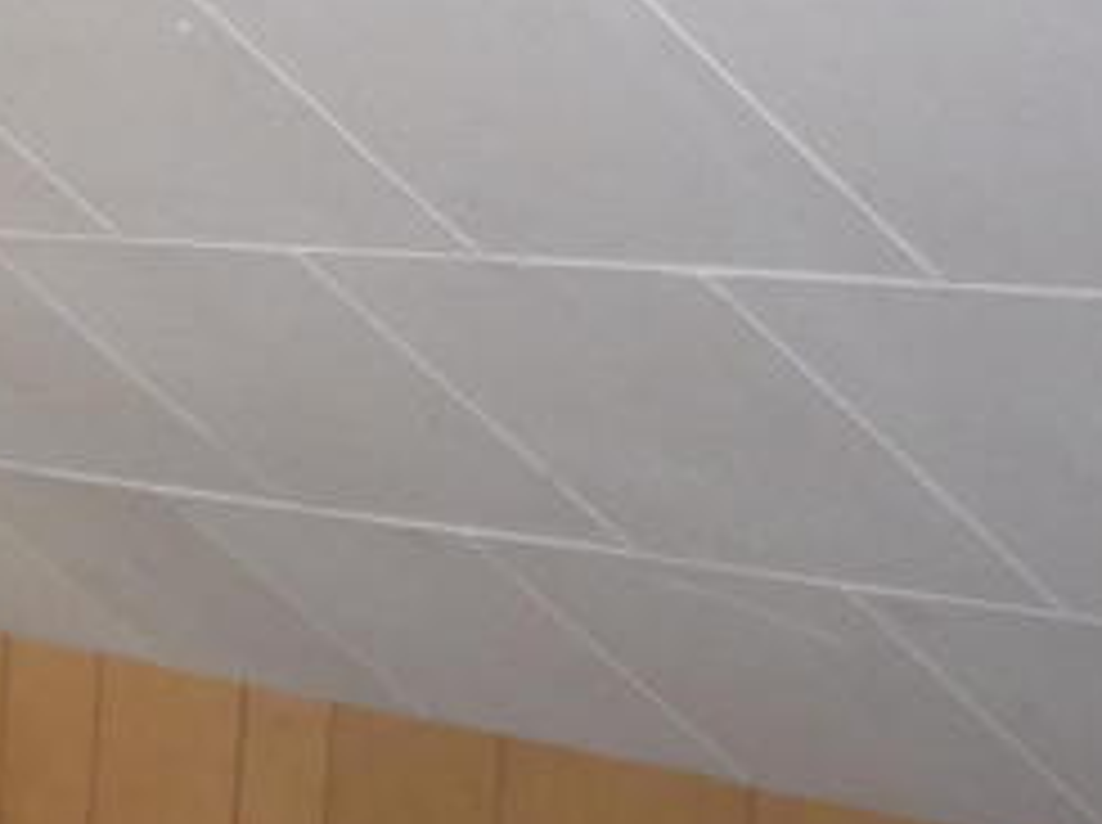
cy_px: 774
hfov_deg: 12.9
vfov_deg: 11.0
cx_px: -1066
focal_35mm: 134
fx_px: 4260
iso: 200
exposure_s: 1/30
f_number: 3.3
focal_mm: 5.2
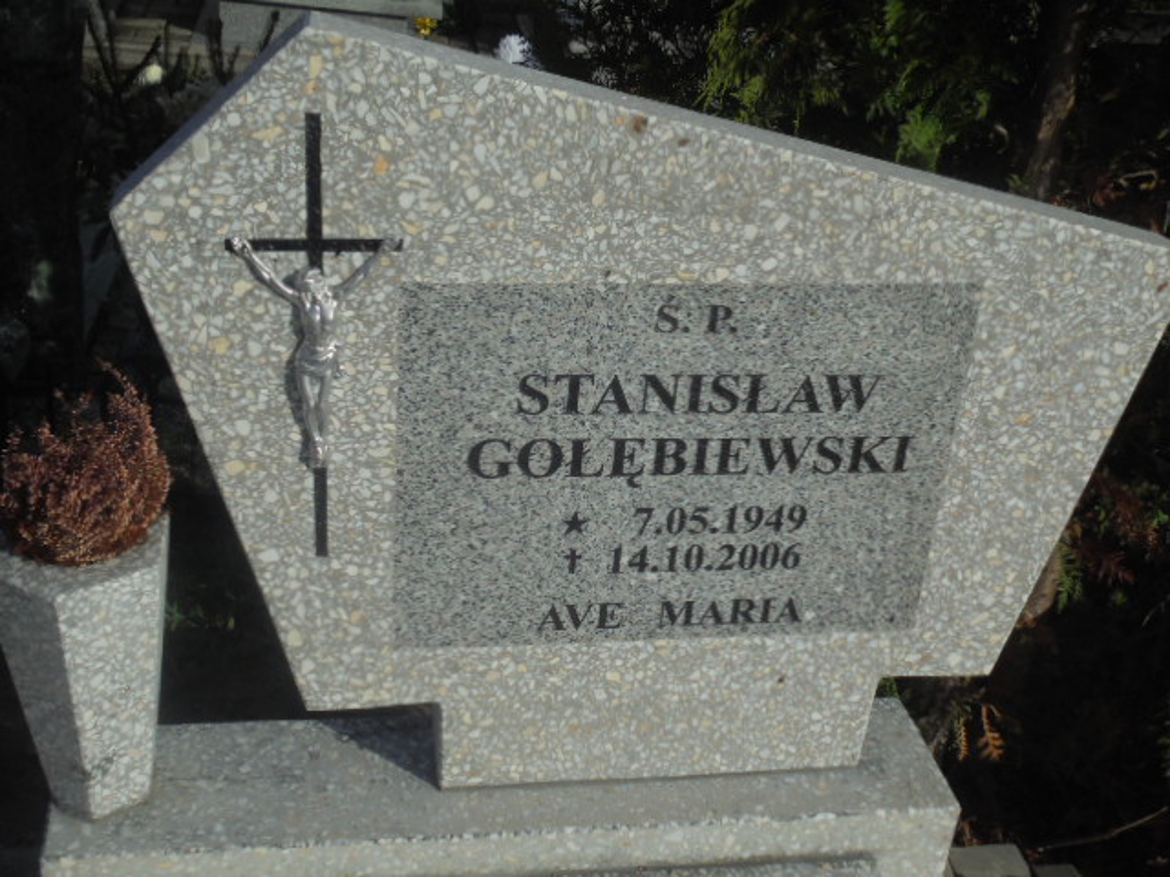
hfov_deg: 43.9
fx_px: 1453
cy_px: 438
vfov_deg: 33.6
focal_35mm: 43
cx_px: 585
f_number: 14.1
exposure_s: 1/250
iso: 100
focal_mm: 7.8
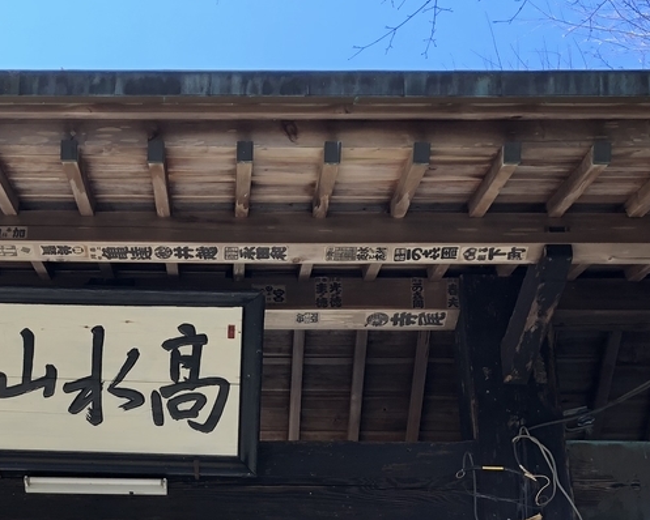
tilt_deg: +26.6
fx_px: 1270
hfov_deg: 28.3
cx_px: 170
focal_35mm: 66
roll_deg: -1.4
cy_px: 572
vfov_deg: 21.9
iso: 25
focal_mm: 3.99
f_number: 1.8
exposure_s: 1/120
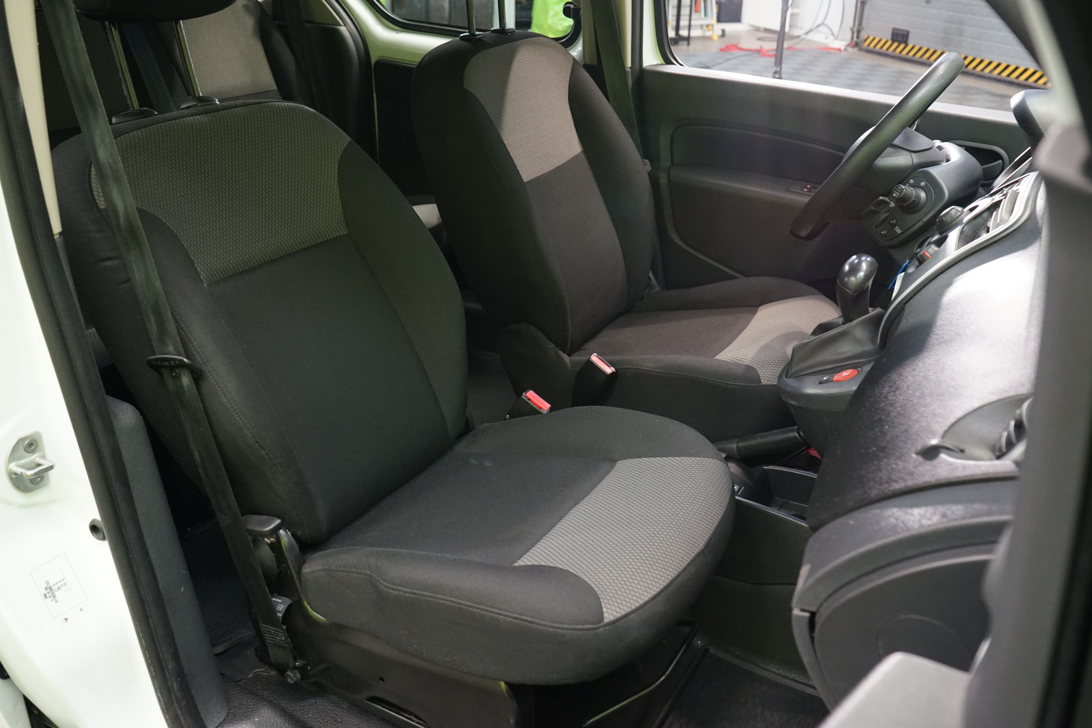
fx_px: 940
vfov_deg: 42.3
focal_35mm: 31
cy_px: 364
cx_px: 546
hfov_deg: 60.3
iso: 3200
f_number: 6.3
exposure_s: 1/40
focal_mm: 31
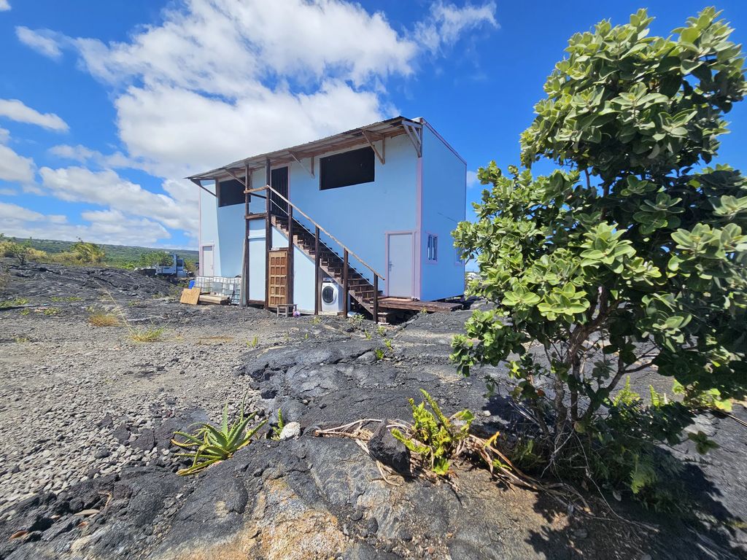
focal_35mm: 13
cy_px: 280
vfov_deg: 89.9
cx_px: 374
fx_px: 281
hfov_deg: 106.2
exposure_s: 1/2289
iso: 50
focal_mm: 2.2
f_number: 2.2
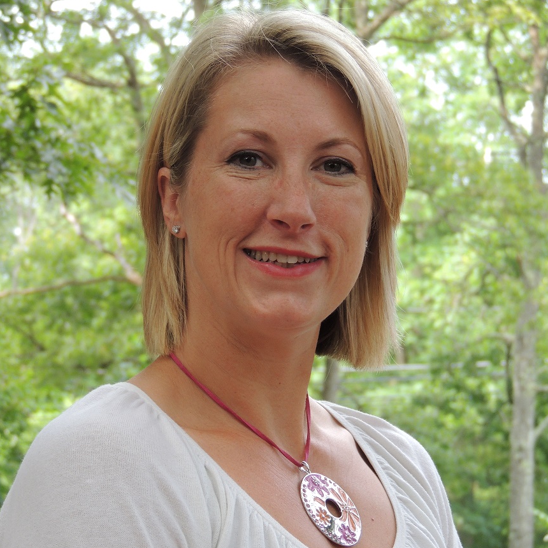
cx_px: 274
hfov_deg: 12.3
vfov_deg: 12.3
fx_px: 2543
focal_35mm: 142
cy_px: 271
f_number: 4.2
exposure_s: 1/100
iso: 180
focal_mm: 21.4
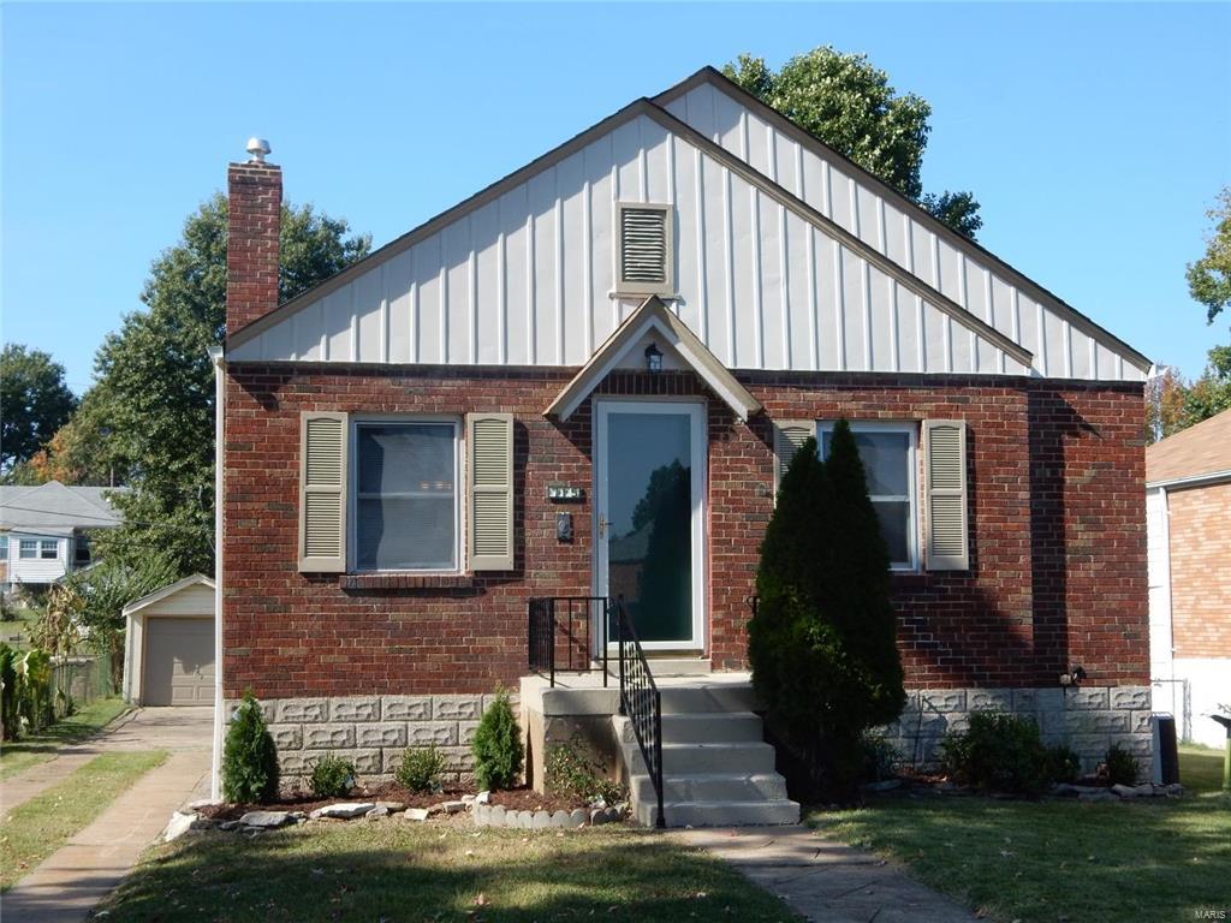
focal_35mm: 51
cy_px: 462
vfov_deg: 28.6
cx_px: 616
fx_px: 1814
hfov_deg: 37.5
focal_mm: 9
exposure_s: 1/640
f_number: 4.5
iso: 125
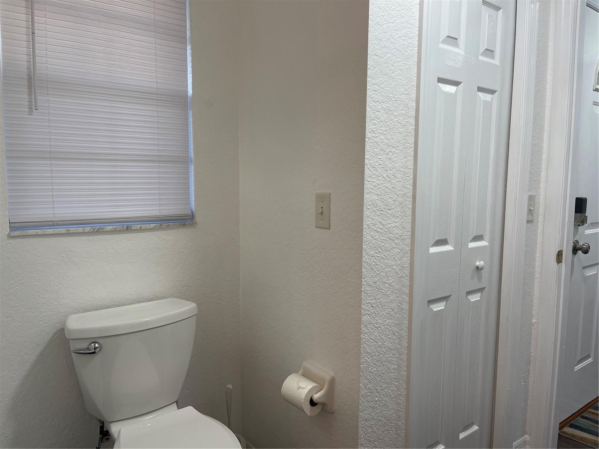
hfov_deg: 69.4
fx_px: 433
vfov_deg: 54.9
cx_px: 300
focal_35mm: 25
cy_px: 224
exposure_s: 1/120
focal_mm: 5.1
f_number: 1.6
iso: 64
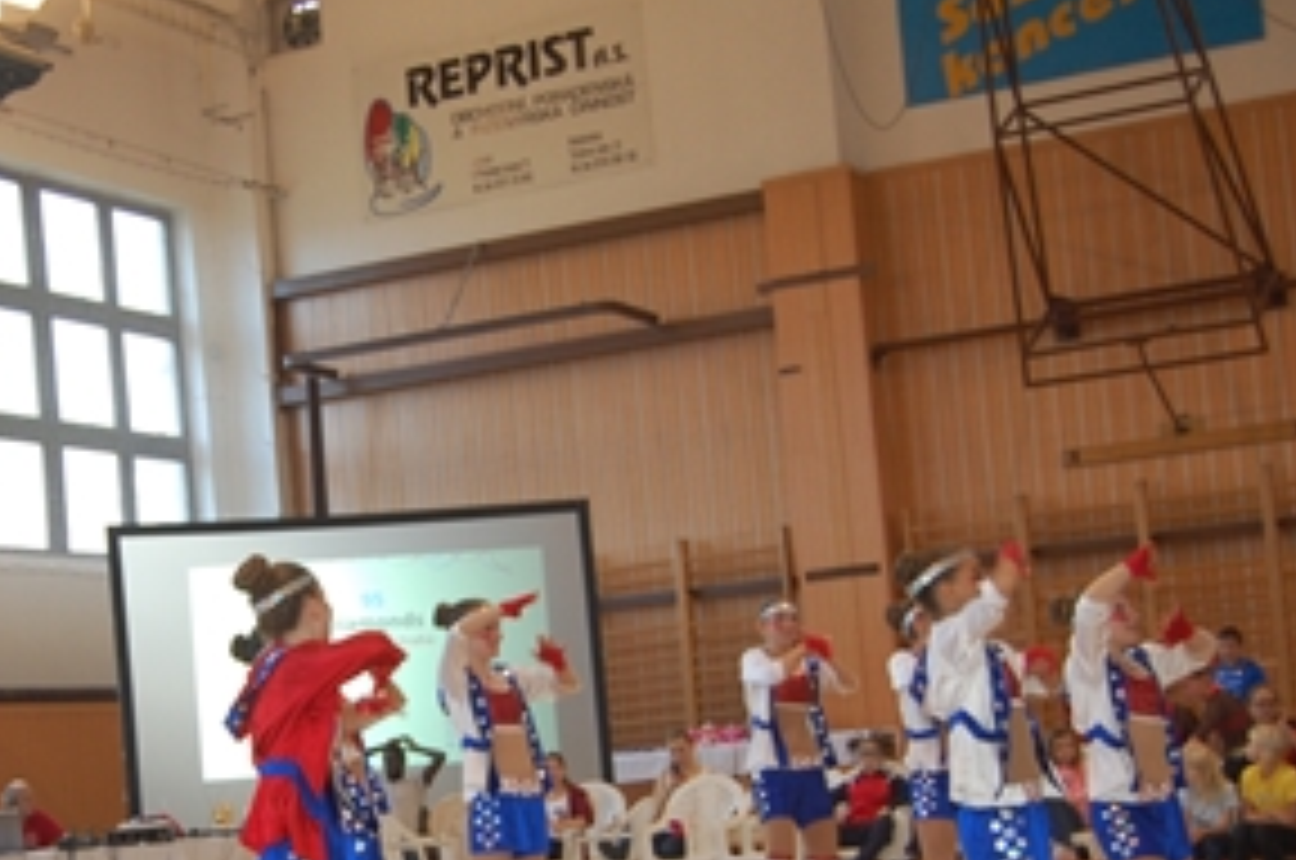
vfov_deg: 18.5
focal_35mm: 73
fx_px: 2624
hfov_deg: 27.2
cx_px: 266
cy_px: 666
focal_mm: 28
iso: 400
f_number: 4.2
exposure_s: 1/80
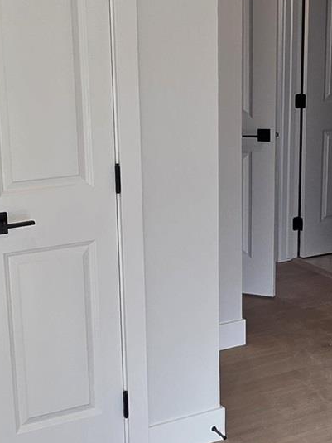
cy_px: 212
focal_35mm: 56
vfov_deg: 34.4
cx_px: 135
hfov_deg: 26.0
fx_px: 716
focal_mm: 2.2
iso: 100
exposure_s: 1/120
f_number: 1.9
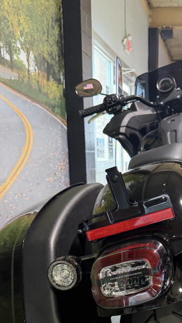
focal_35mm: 45
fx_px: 386
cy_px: 258
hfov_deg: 26.0
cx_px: 147
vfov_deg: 43.4
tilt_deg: -14.6
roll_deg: +0.3
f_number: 1.78
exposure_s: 1/60
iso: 250
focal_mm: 6.76
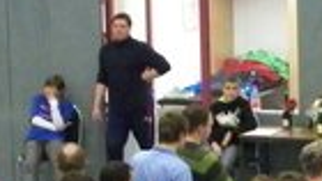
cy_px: 239
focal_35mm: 308
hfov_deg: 7.0
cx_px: 334
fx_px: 2632
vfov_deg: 3.9
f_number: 4.6
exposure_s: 1/30
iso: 640
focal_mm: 13.9
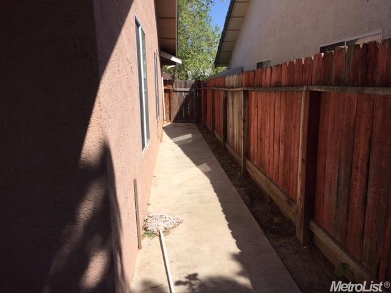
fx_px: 328
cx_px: 196
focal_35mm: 29
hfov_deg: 61.7
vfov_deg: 48.2
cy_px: 146
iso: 32
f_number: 2.2
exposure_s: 1/2198
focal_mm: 4.15
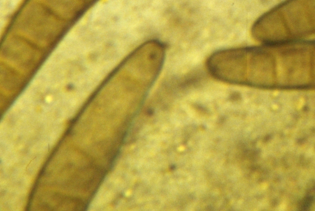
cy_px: 2
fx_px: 2024
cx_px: 159
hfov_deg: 8.9
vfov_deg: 5.9
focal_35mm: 231
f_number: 4.5
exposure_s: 1/125
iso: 220
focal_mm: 60
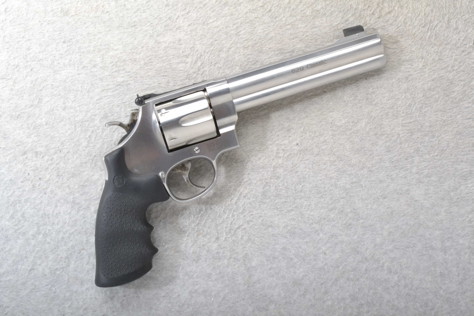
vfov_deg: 28.1
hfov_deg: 41.1
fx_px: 632
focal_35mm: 48
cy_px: 158
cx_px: 237
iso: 3200
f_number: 20
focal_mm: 32
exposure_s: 1/160
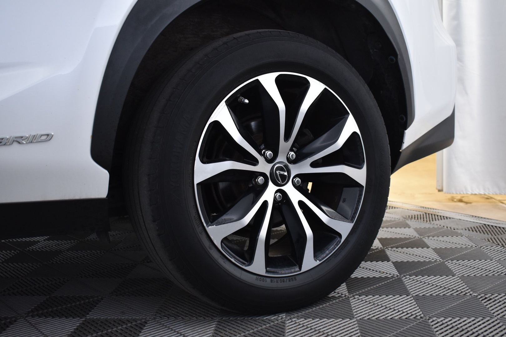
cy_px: 168
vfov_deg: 34.2
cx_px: 253
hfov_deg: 49.6
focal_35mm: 39
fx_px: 548
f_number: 4
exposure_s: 1/40
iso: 1000
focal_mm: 26
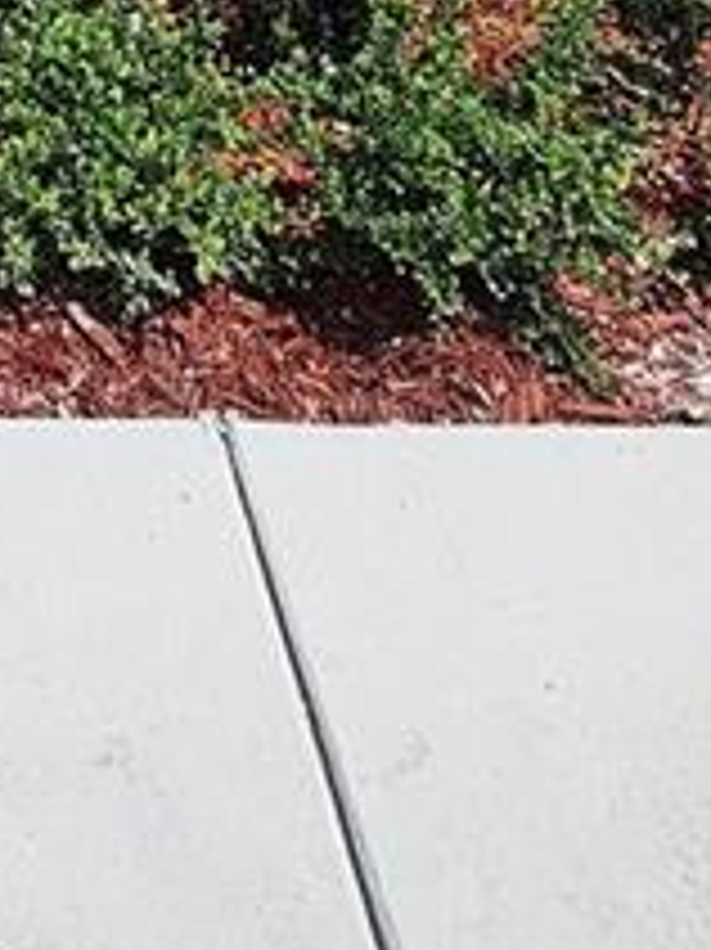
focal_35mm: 74
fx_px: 2029
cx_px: -238
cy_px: -788
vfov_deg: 19.4
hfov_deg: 18.4
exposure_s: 1/6014
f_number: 2.2
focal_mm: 2.2
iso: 50
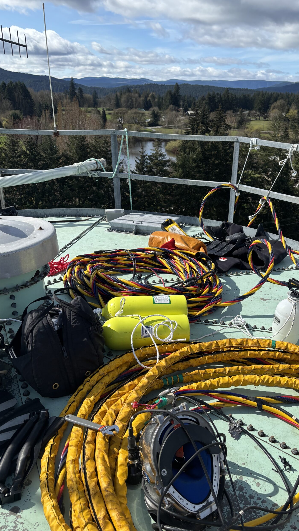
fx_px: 409
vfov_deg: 66.1
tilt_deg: -21.6
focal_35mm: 29
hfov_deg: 39.8
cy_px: 260
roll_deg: -2.7
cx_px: 191
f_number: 1.6
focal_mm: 5.96
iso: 50
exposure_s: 1/3534
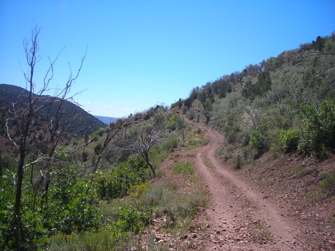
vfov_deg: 37.7
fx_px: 368
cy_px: 126
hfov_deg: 49.0
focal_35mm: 38
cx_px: 168
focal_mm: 6.3
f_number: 6.4
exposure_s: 1/167
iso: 50
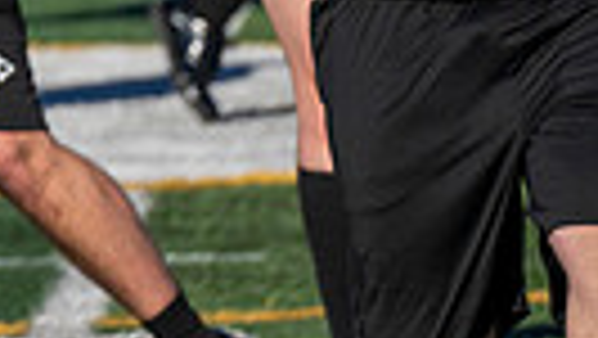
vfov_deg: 1.3
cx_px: -701
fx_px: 14454
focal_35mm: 911
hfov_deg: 2.4
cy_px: -430
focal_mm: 200
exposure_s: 1/2000
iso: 200
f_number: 5
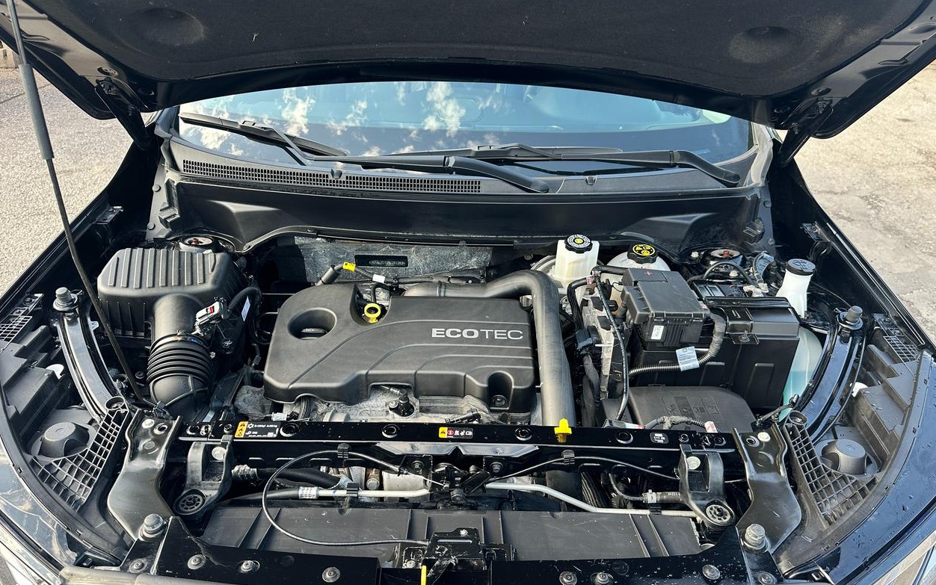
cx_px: 470
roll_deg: -1.0
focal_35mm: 26
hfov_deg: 70.4
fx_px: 663
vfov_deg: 47.5
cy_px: 331
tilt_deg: -31.6
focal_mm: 6.86
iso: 64
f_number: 1.78
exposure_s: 1/170
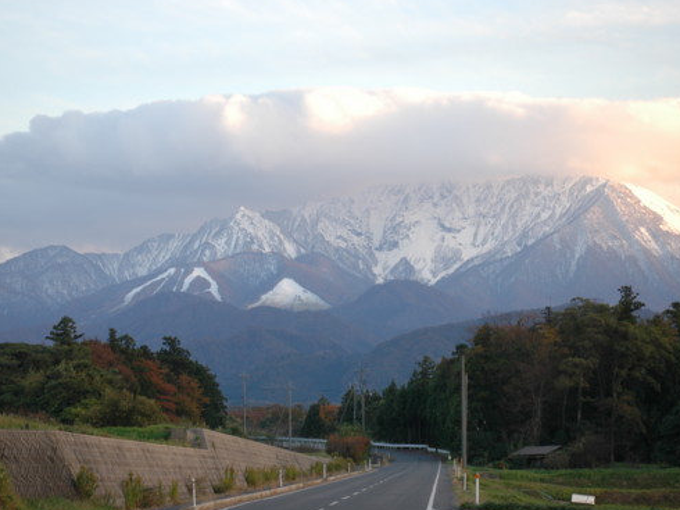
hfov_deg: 16.4
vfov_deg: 12.3
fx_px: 2356
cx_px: 325
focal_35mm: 120
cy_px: 249
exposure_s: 1/125
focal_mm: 68
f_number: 5.6
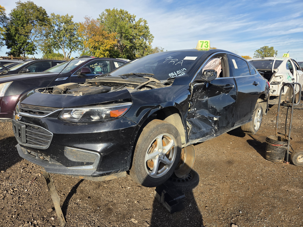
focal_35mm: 23
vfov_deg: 58.9
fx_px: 201
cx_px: 152
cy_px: 114
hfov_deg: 73.9
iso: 80
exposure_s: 1/2882
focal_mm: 5.4
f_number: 1.8
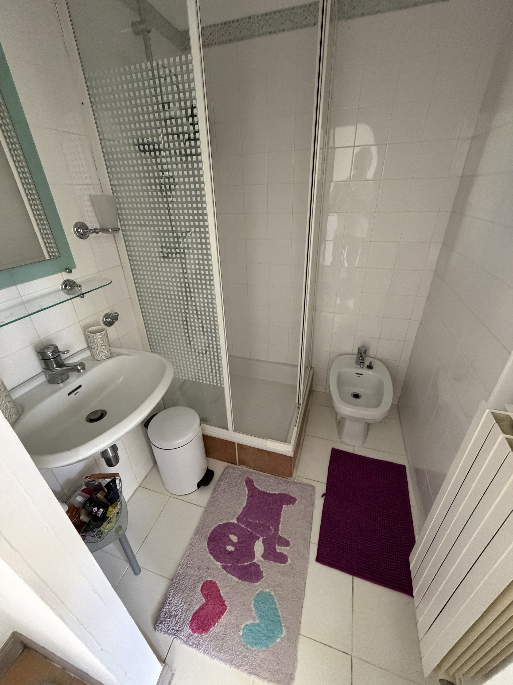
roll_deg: +1.2
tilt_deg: -28.3
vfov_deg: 102.1
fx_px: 277
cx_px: 256
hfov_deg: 85.7
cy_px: 342
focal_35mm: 14
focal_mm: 2.22
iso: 640
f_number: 2.2
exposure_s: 1/60
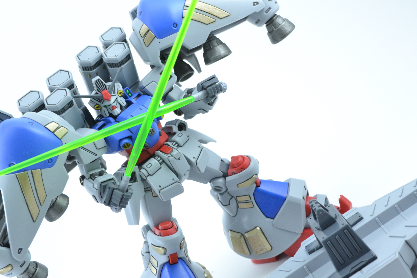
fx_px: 799
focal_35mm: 69
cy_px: 142
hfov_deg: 29.2
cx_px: 195
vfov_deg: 19.7
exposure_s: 1/40
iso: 800
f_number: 10
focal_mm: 38
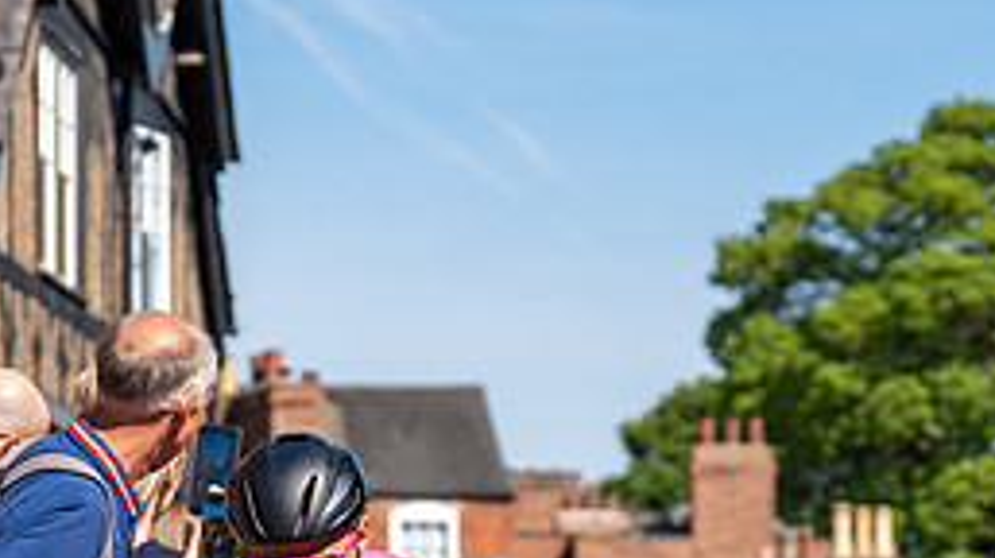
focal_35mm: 194
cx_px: 266
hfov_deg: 11.1
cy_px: 797
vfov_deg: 6.2
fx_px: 5114
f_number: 3.5
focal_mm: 70
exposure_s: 1/1000
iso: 100
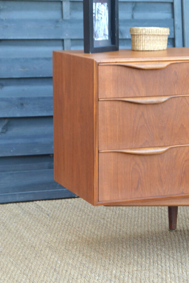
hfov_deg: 12.5
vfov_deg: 18.6
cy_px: 148
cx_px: 118
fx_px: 863
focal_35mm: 110
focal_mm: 55
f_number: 5.6
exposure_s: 1/60
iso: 560
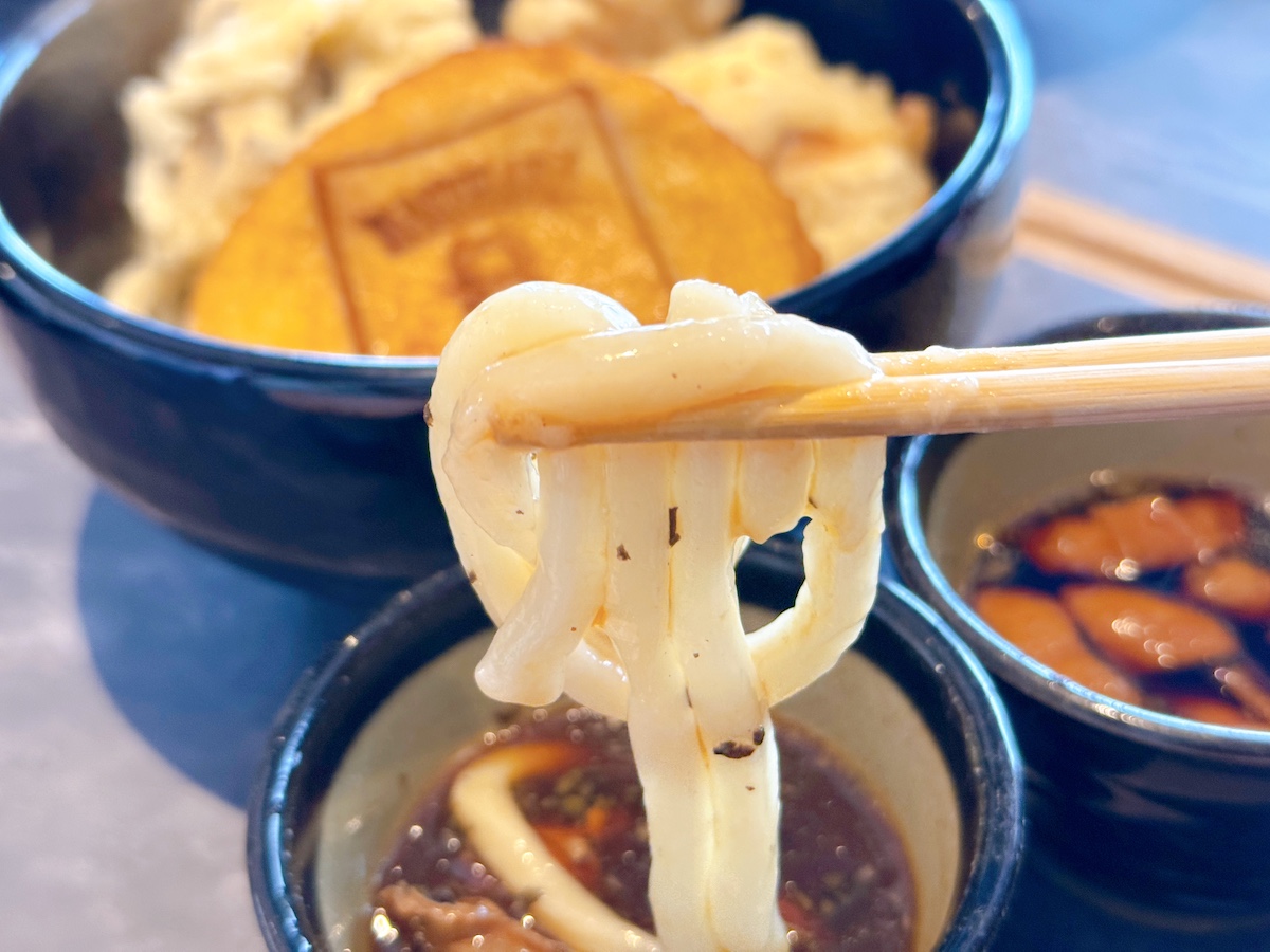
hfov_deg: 39.7
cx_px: 635
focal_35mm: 48
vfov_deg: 30.3
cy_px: 476
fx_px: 1761
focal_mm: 6.76
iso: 200
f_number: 1.78
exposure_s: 1/60
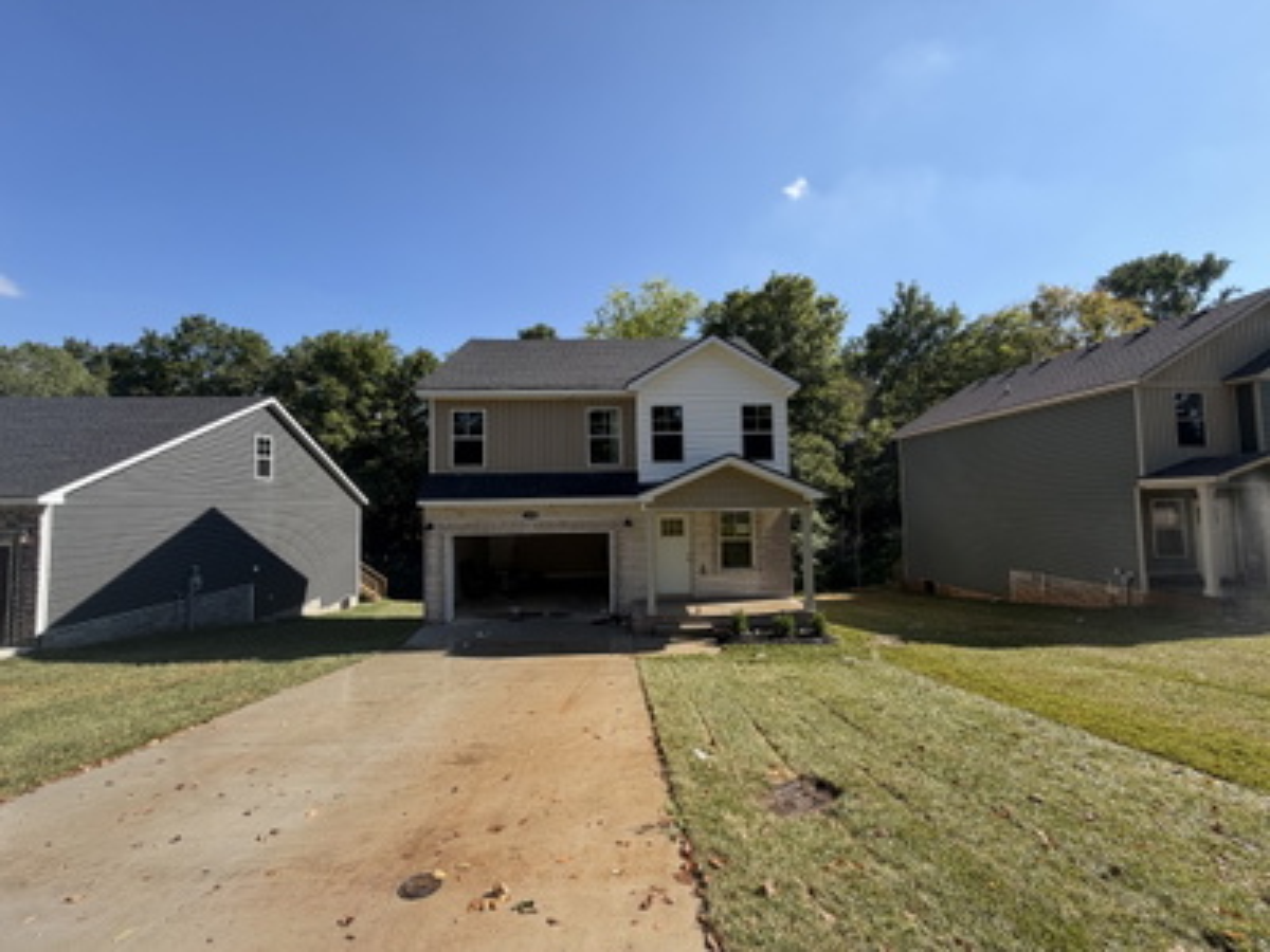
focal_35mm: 14
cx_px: 635
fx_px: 514
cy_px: 476
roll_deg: +0.9
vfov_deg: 85.7
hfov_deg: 102.1
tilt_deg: +1.9
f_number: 2.2
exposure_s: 1/770
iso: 32
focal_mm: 2.22
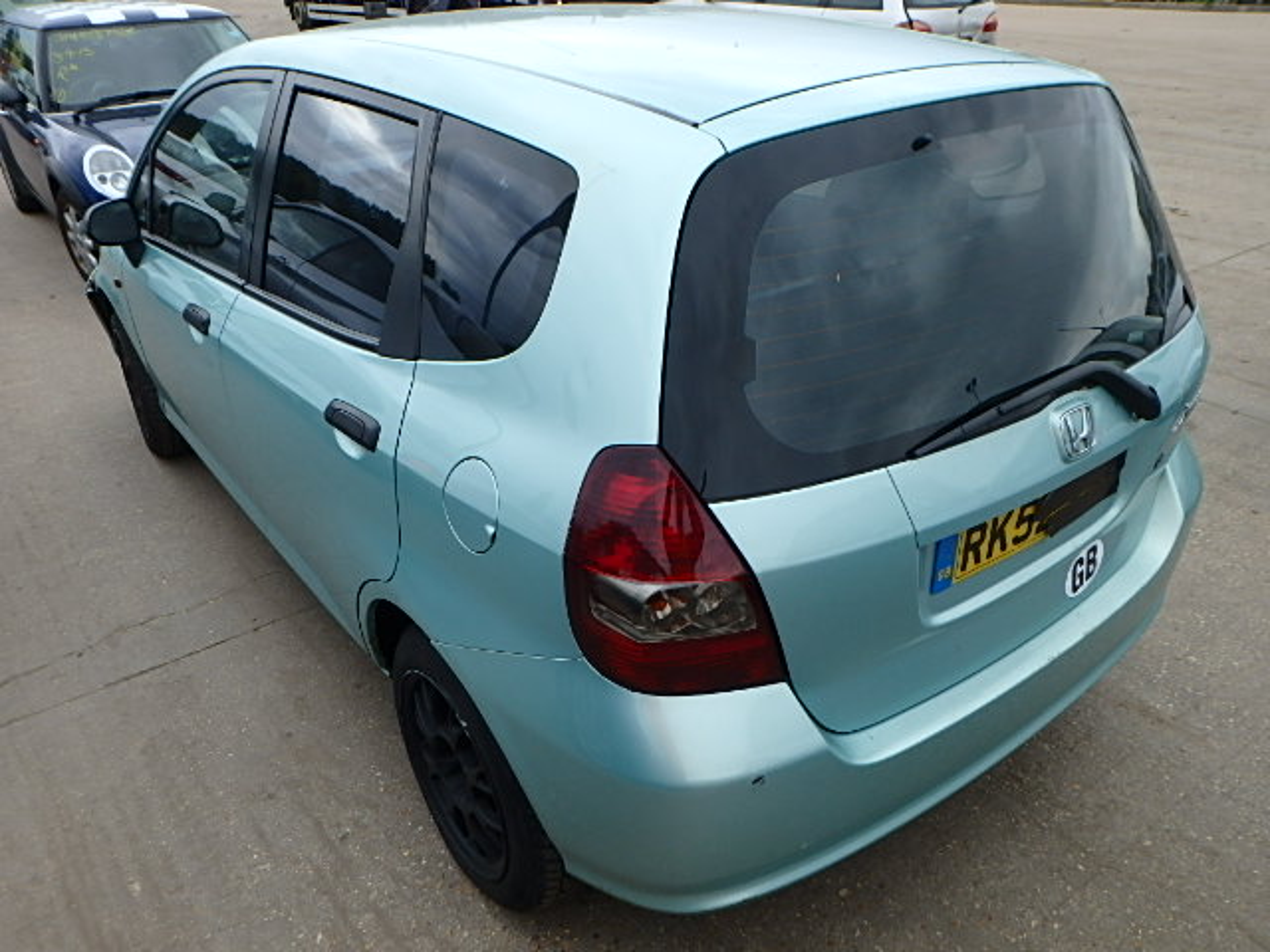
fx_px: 954
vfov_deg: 53.1
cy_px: 476
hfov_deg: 67.3
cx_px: 635
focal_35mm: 26
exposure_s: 1/200
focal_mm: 4.7
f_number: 4.3
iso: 125
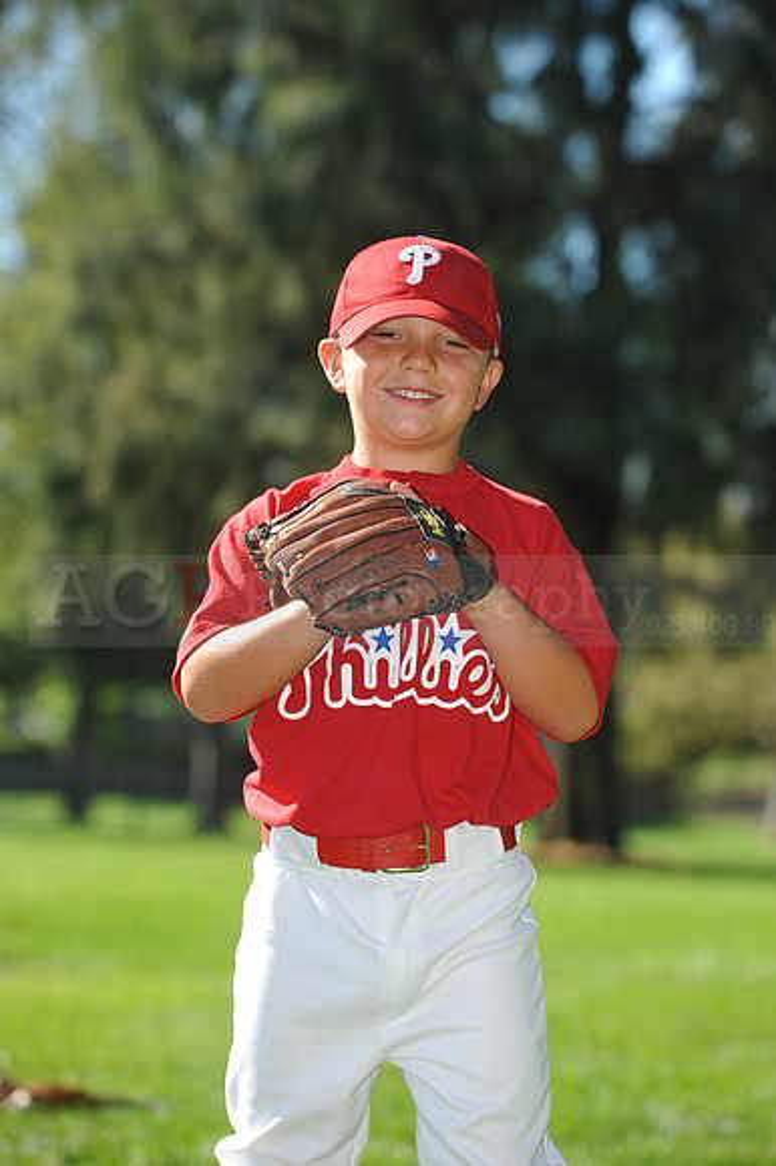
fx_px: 4694
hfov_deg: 9.5
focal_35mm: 145
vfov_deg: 14.2
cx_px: 388
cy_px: 583
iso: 200
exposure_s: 1/500
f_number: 5.6
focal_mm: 145
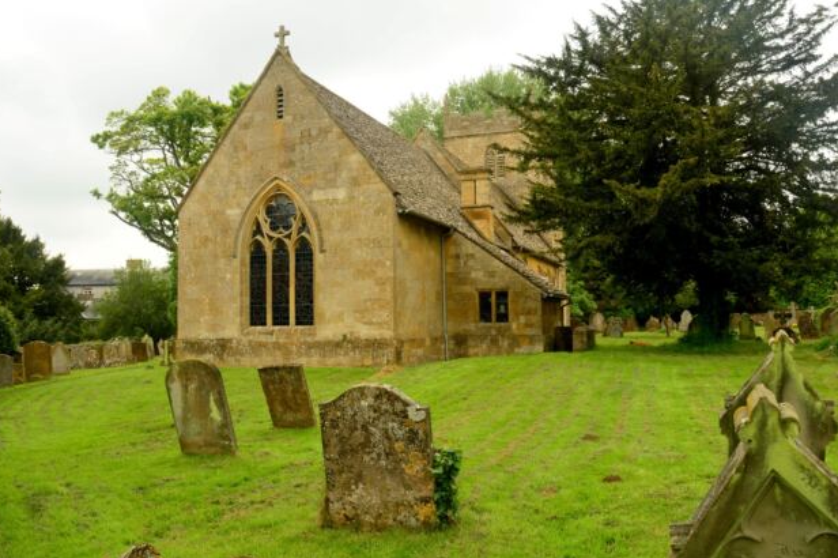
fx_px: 651
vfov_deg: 46.4
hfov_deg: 65.5
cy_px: 285
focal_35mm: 28
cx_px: 426
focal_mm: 18
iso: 200
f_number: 18
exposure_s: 1/50
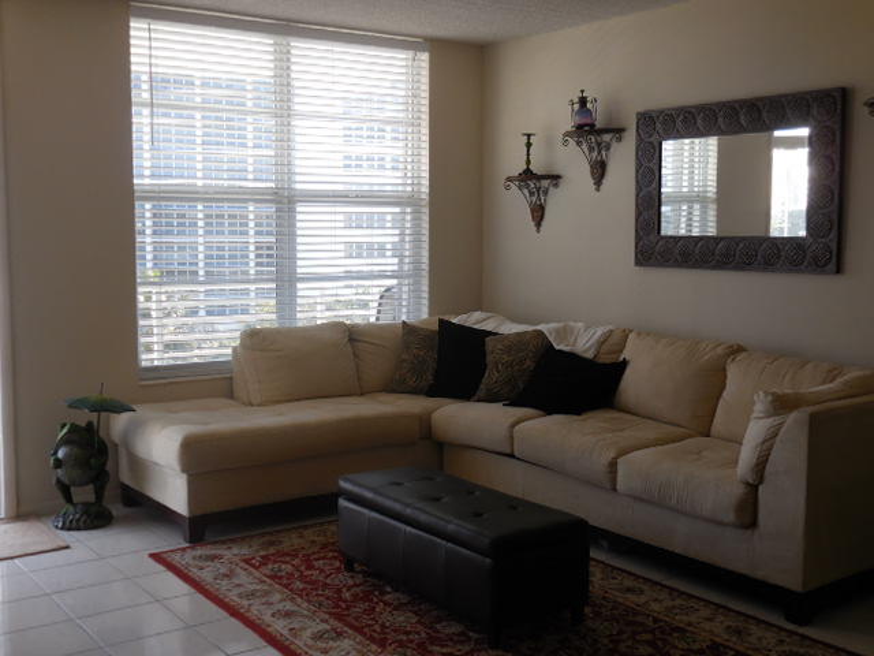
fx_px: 985
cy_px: 328
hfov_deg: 47.9
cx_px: 437
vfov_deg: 36.8
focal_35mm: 39
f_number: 3.9
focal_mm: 7
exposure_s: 1/50
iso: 125
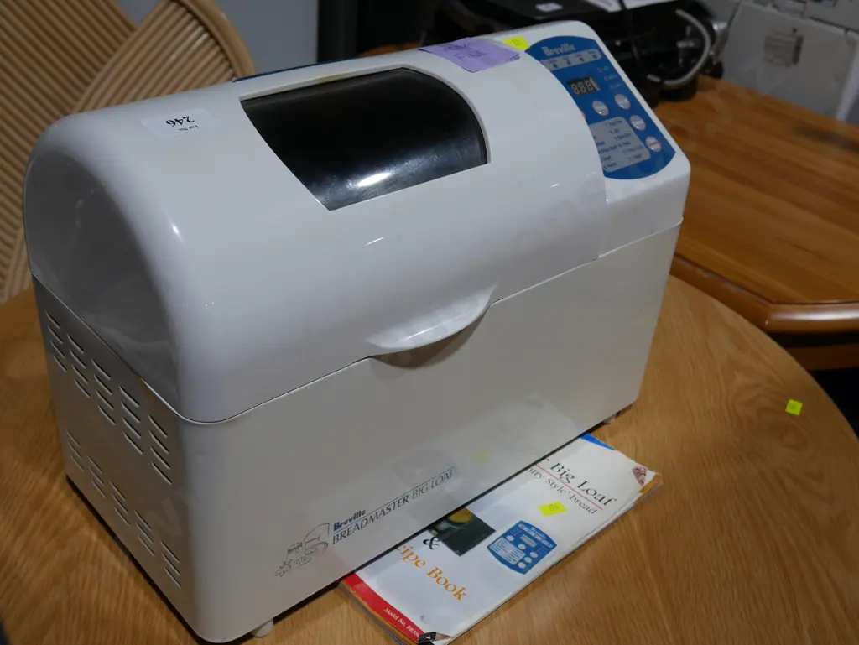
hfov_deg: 46.8
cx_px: 430
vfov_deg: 36.0
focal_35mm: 40
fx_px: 993
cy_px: 322
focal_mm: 20
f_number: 5.6
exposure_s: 1/100
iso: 200
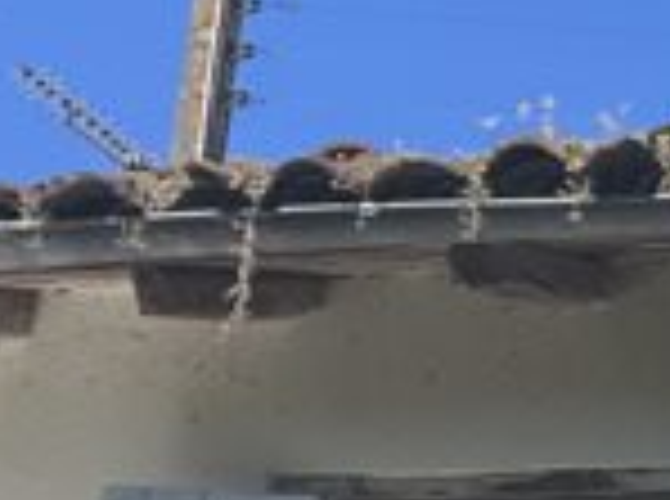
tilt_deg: +13.2
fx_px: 2703
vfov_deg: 10.2
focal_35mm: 140
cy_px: 730
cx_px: 1740
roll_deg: +0.4
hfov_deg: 11.2
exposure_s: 1/4149
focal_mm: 5.1
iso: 50
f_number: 1.6
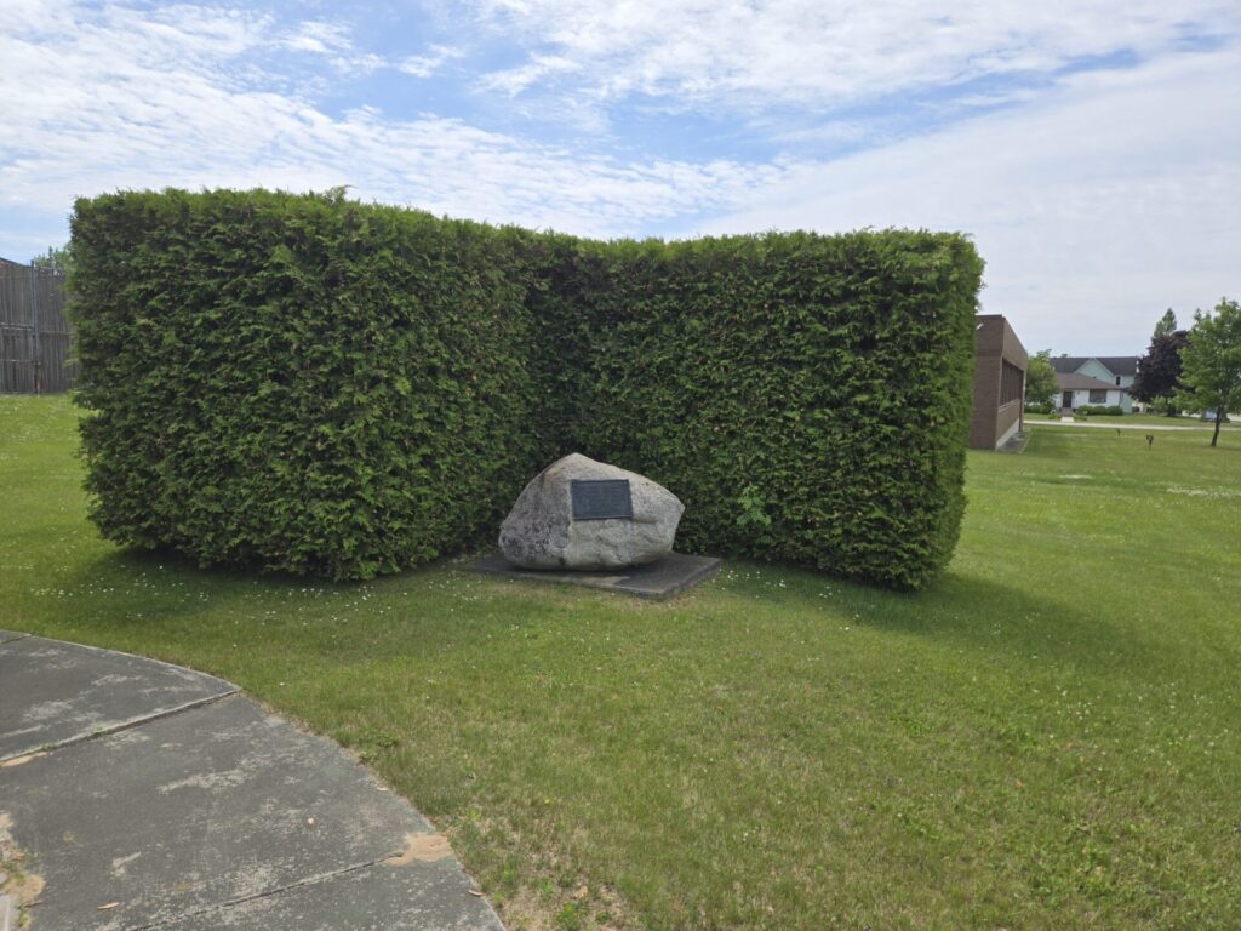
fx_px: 825
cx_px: 620
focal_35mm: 23
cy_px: 466
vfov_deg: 58.9
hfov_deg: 73.9
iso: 25
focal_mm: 5.4
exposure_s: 1/2000
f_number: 1.8
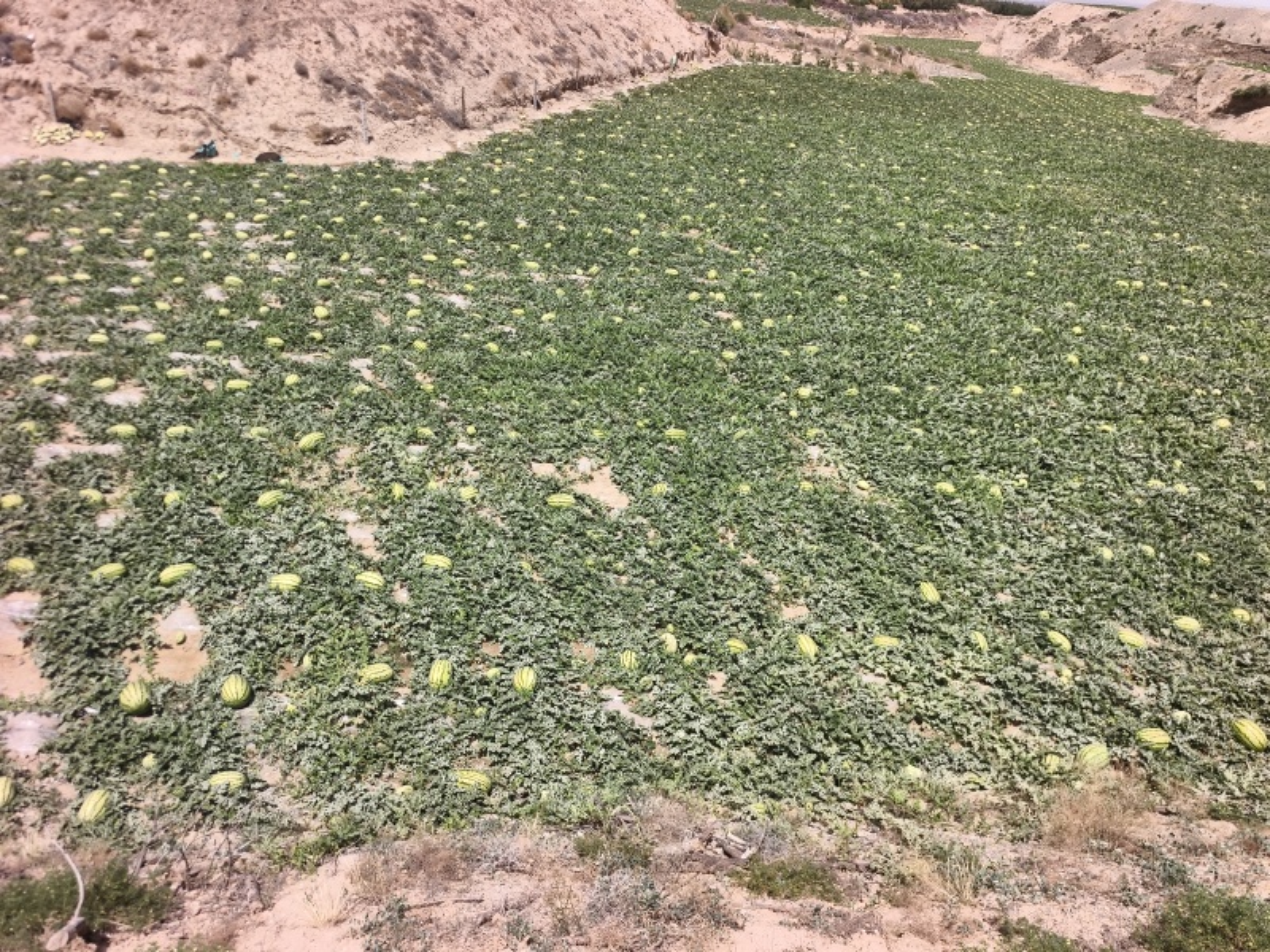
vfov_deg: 58.9
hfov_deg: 73.9
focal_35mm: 23
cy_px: 476
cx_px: 635
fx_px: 844
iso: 72
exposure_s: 1/1901
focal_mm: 5.6
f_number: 1.57
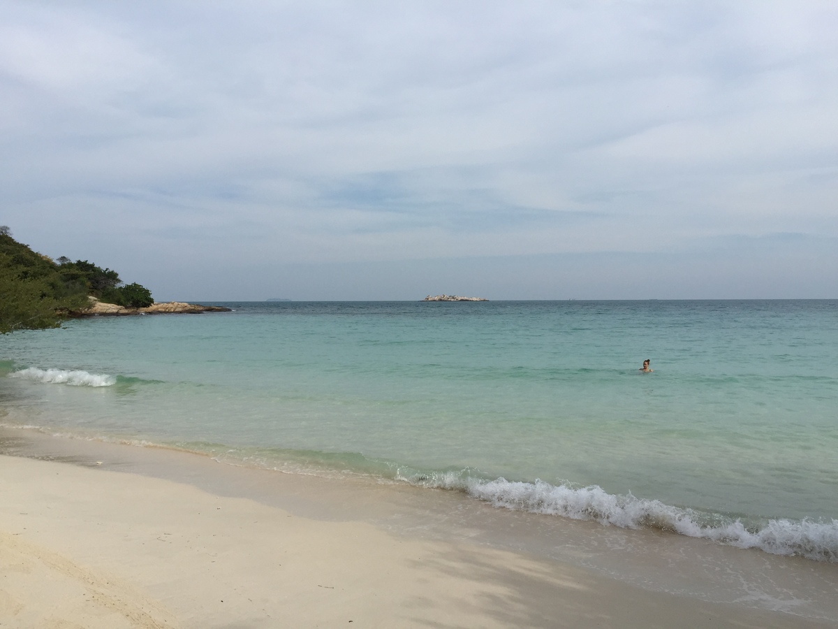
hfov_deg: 61.7
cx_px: 419
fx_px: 702
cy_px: 314
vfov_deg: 48.2
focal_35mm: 29
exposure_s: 1/3597
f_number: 2.2
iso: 32
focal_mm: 4.15
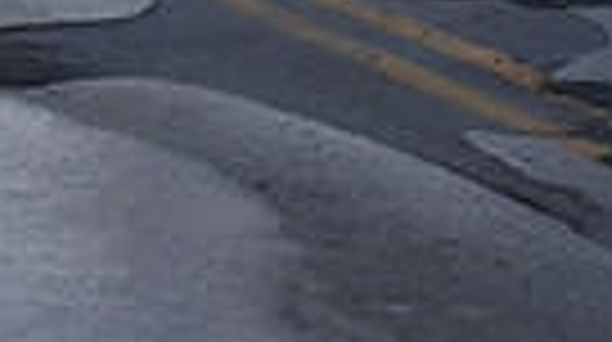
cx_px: 72
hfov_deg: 9.6
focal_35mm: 224
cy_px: -407
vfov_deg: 5.3
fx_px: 3629
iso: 2500
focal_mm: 50
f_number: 3.2
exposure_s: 1/400
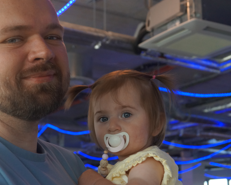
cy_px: 78
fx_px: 492
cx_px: 80
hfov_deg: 26.3
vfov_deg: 21.2
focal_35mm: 72
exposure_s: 1/160
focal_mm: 26
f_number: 4
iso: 640
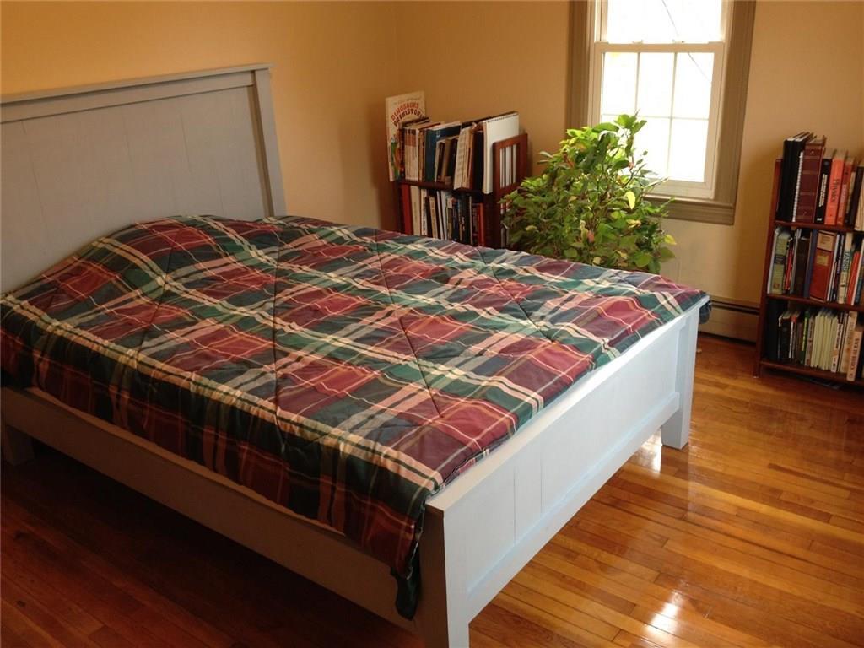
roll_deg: +3.6
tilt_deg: -23.5
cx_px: 432
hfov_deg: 52.6
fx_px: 874
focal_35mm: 35
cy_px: 324
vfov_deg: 40.7
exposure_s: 1/20
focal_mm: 4.28
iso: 80
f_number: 2.4
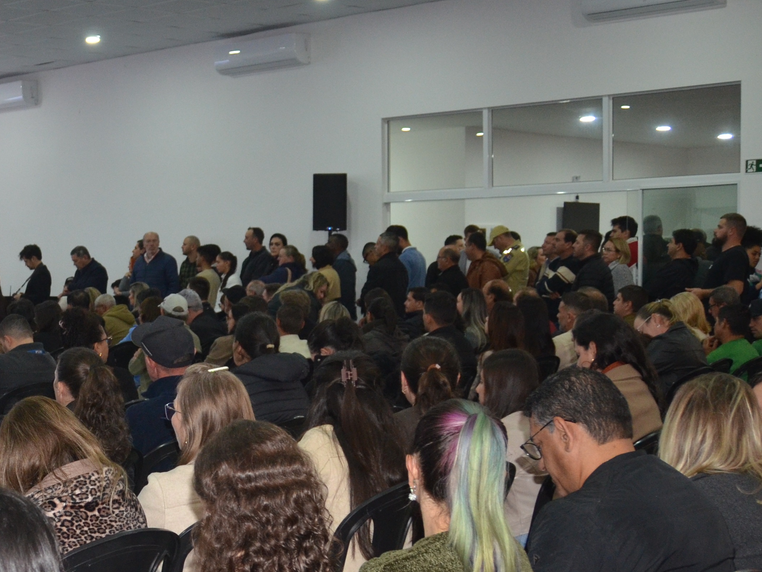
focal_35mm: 60
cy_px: 368
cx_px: -96
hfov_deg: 28.9
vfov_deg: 24.3
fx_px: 1321
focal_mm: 18
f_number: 3.5
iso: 800
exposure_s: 1/60
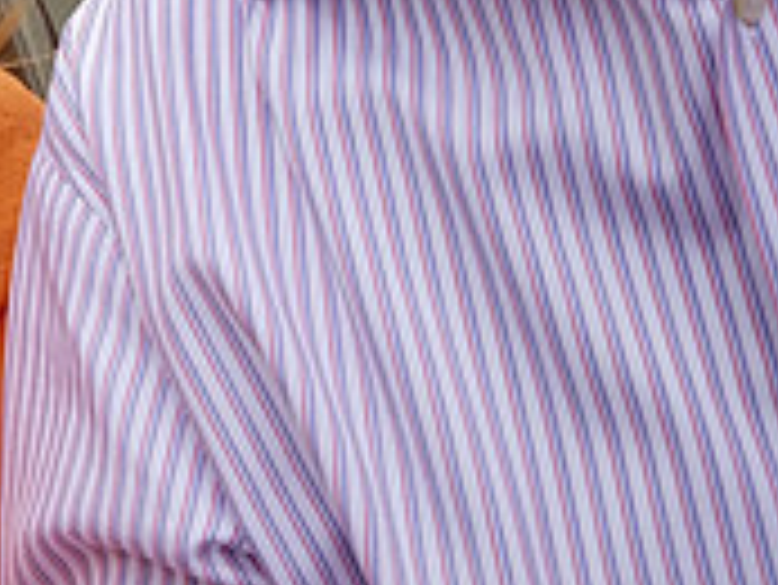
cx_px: -45
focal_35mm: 87
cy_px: -299
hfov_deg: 21.5
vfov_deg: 15.6
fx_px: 1957
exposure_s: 1/584
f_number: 1.7
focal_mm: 4.2
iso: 50
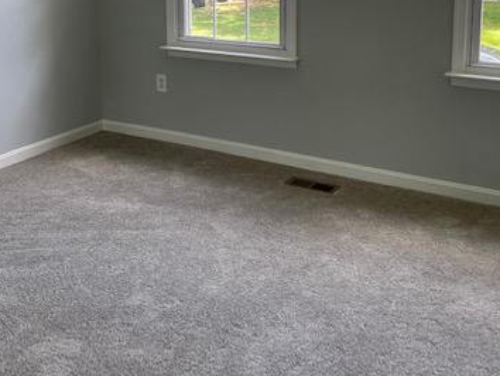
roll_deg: +1.2
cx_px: 185
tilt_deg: -8.0
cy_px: 38
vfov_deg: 29.6
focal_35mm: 47
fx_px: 679
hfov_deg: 40.1
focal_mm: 4.2
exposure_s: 1/121
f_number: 1.6
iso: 50
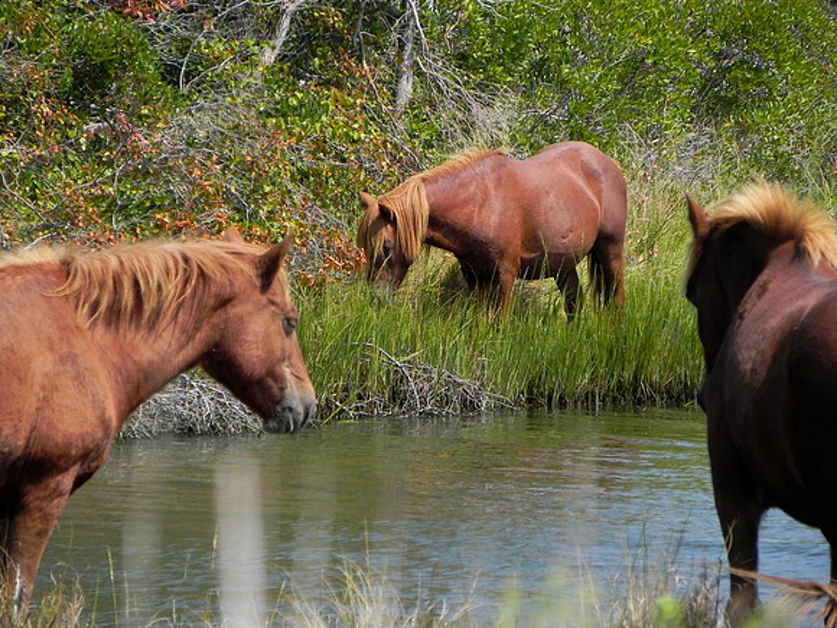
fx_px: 10276
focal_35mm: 425
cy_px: 314
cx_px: 418
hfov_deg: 4.7
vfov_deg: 3.5
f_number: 5
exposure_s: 1/1000
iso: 200
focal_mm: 75.7
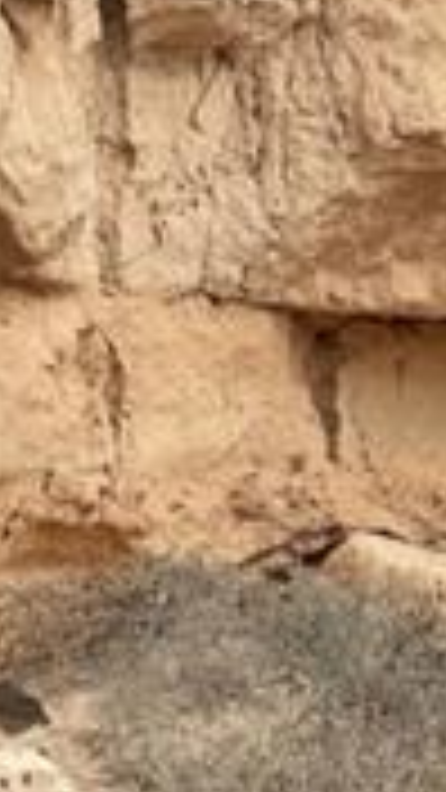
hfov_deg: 4.7
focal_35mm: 254
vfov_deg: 8.4
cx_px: 820
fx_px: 5340
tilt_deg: +4.2
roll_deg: -0.3
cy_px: 4
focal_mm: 7.5
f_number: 2.2
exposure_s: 1/1468
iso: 20
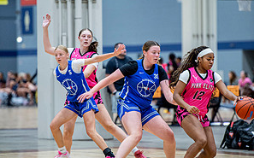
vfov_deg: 4.2
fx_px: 2137
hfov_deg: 6.8
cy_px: 63
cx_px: 127
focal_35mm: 309
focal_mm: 200
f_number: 2.8
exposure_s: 1/400
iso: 2000
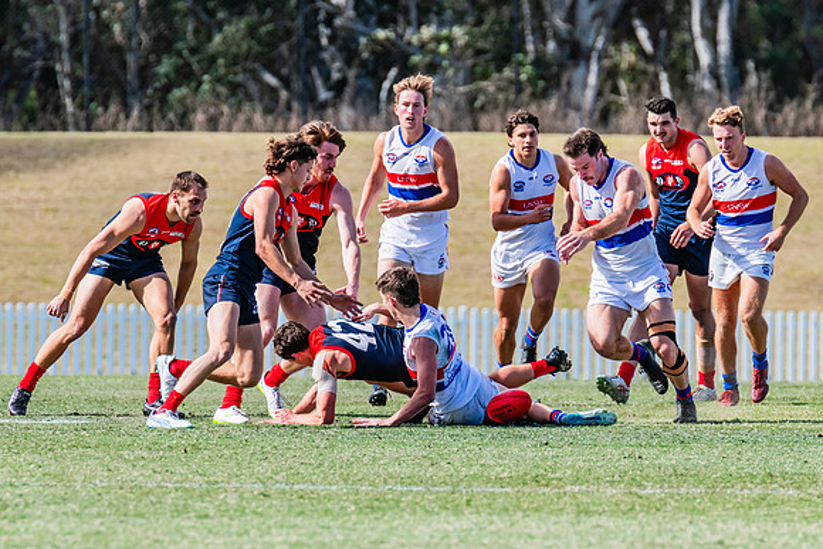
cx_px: 379
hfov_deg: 3.8
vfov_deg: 2.5
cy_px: 358
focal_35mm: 547
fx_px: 12517
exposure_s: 1/2000
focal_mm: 420
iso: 800
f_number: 7.1
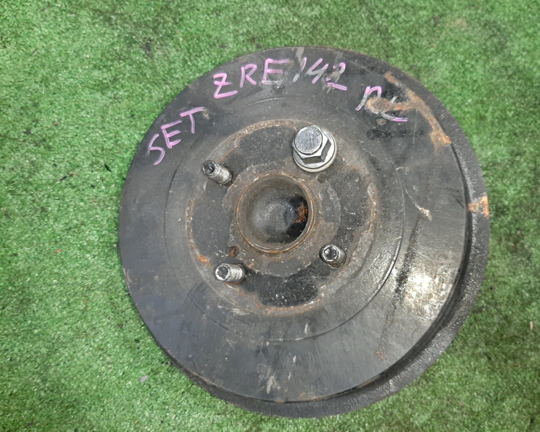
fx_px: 447
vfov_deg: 51.5
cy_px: 213
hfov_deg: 62.2
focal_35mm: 28
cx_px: 284
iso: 183
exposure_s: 1/25
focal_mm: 3.93
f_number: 1.7
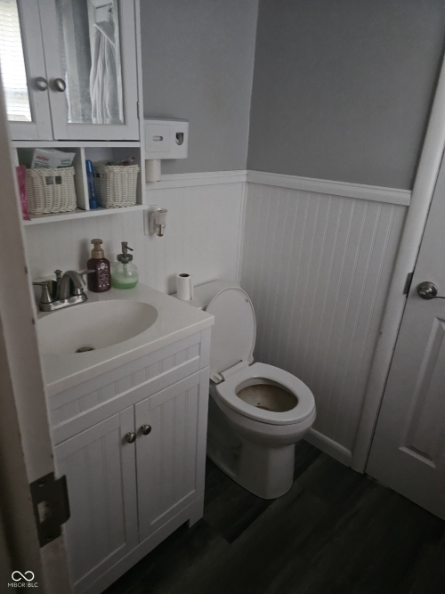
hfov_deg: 58.9
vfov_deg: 73.9
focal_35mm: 23
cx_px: 222
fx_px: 394
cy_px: 297
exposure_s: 1/24
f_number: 1.7
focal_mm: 6.3
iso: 1000
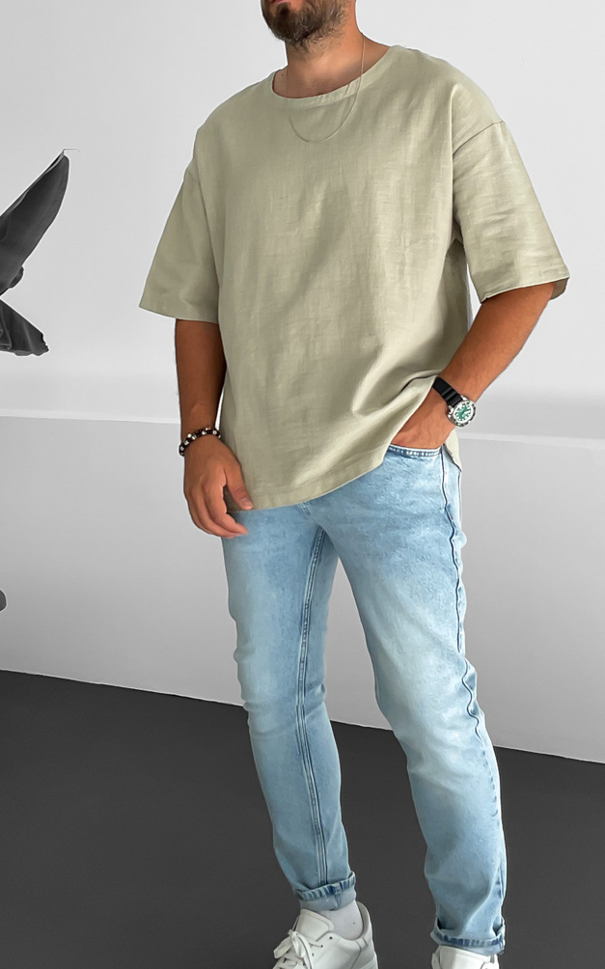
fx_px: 1293
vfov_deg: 40.5
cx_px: 265
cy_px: 310
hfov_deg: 26.3
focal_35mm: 49
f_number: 1.8
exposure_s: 1/280
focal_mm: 3
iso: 16
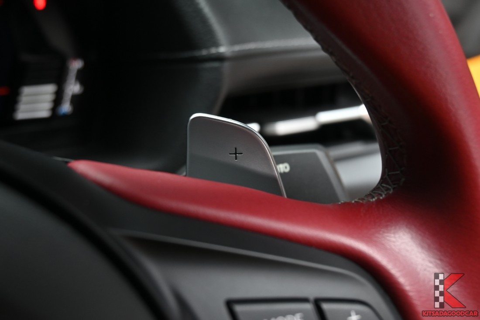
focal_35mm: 47
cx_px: 240
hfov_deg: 41.9
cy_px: 160
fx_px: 627
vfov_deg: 28.6
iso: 400
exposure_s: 1/30
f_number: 5.6
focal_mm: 31.5
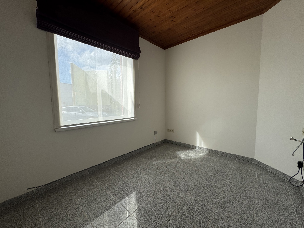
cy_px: 114
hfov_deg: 102.1
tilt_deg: -4.0
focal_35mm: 14
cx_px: 152
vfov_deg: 85.7
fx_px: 123
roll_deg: +0.3
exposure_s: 1/414
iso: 40
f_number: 2.2
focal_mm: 2.22
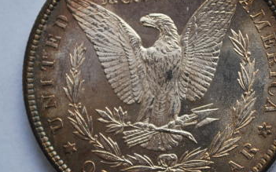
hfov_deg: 14.5
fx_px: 1082
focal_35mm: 144
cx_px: 195
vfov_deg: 9.1
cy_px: 72
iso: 250
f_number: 5.6
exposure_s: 1/60
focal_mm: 55
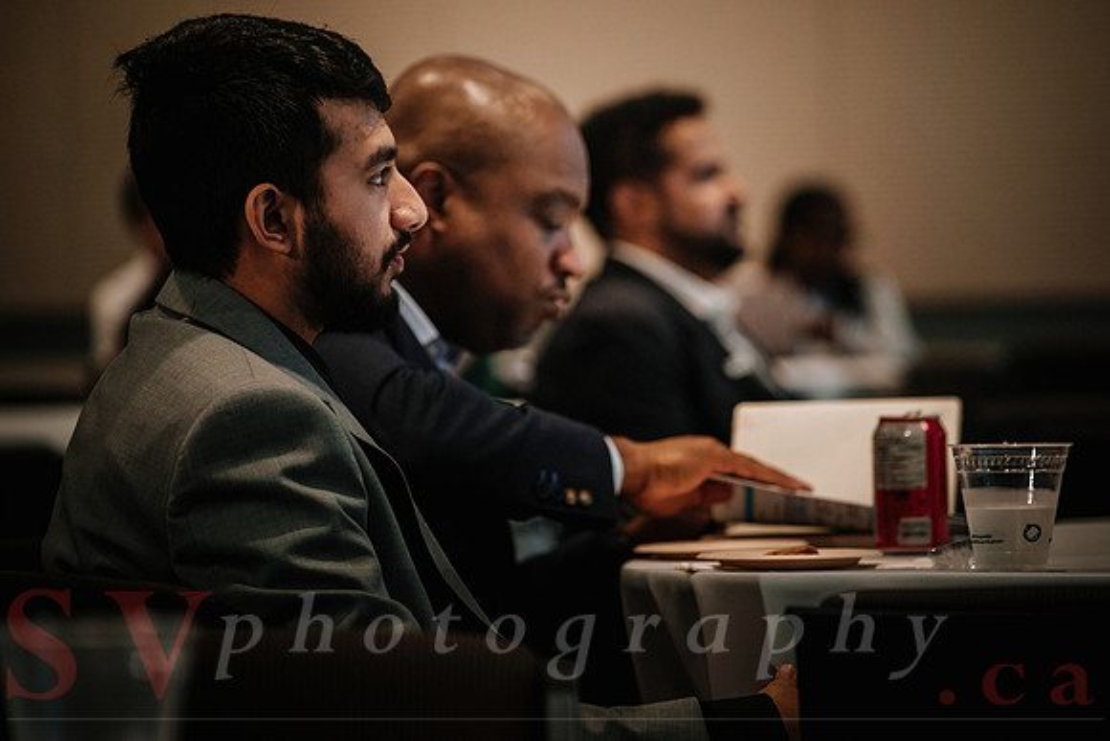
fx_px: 5755
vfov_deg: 7.4
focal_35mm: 187
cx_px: 624
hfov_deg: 11.0
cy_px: 325
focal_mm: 110.6
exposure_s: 1/80
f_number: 2.8
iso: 800
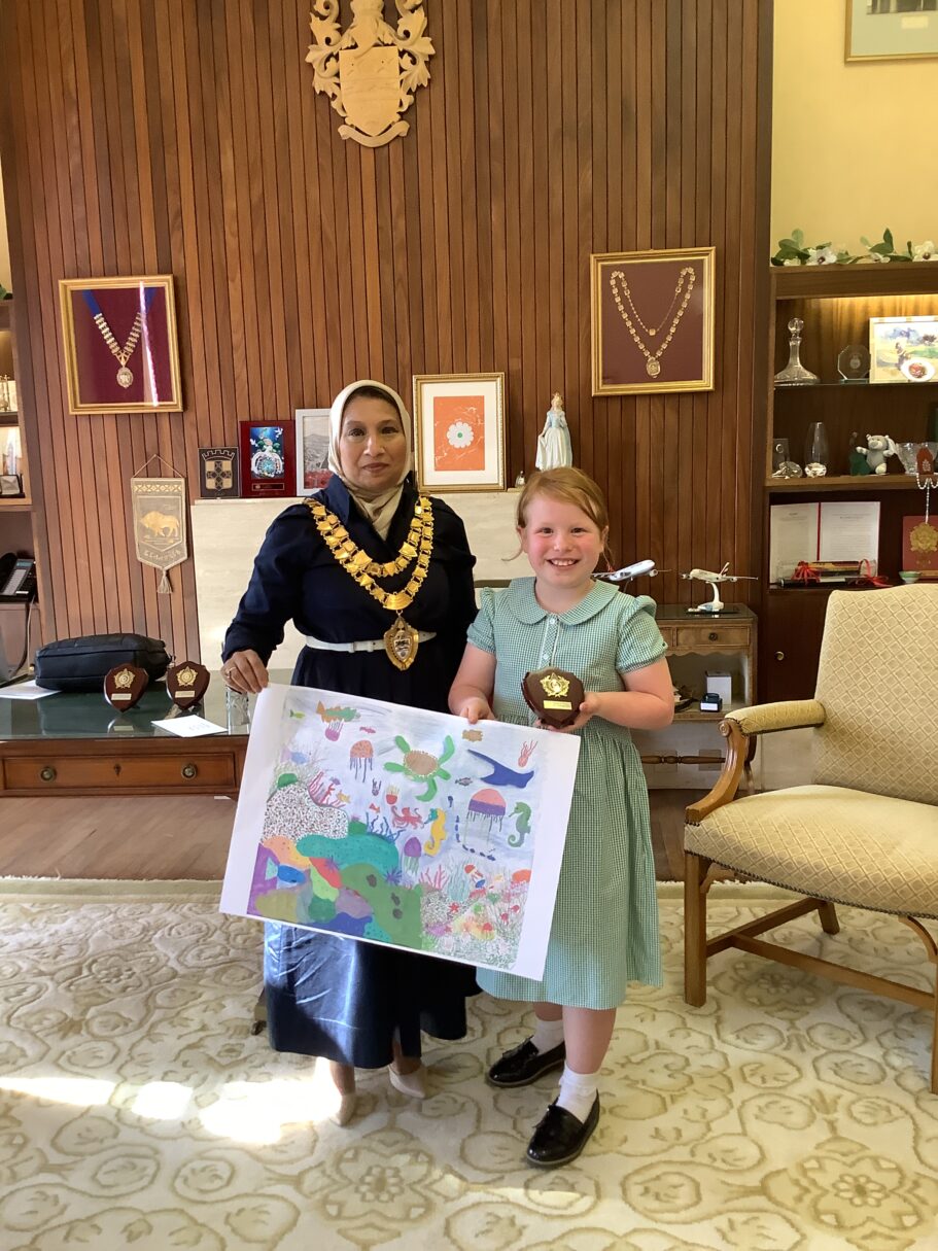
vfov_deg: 58.4
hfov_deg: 45.4
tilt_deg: -6.9
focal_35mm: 31
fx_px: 1120
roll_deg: +1.9
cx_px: 469
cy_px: 626
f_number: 2.4
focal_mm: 3.3
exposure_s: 1/50
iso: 160
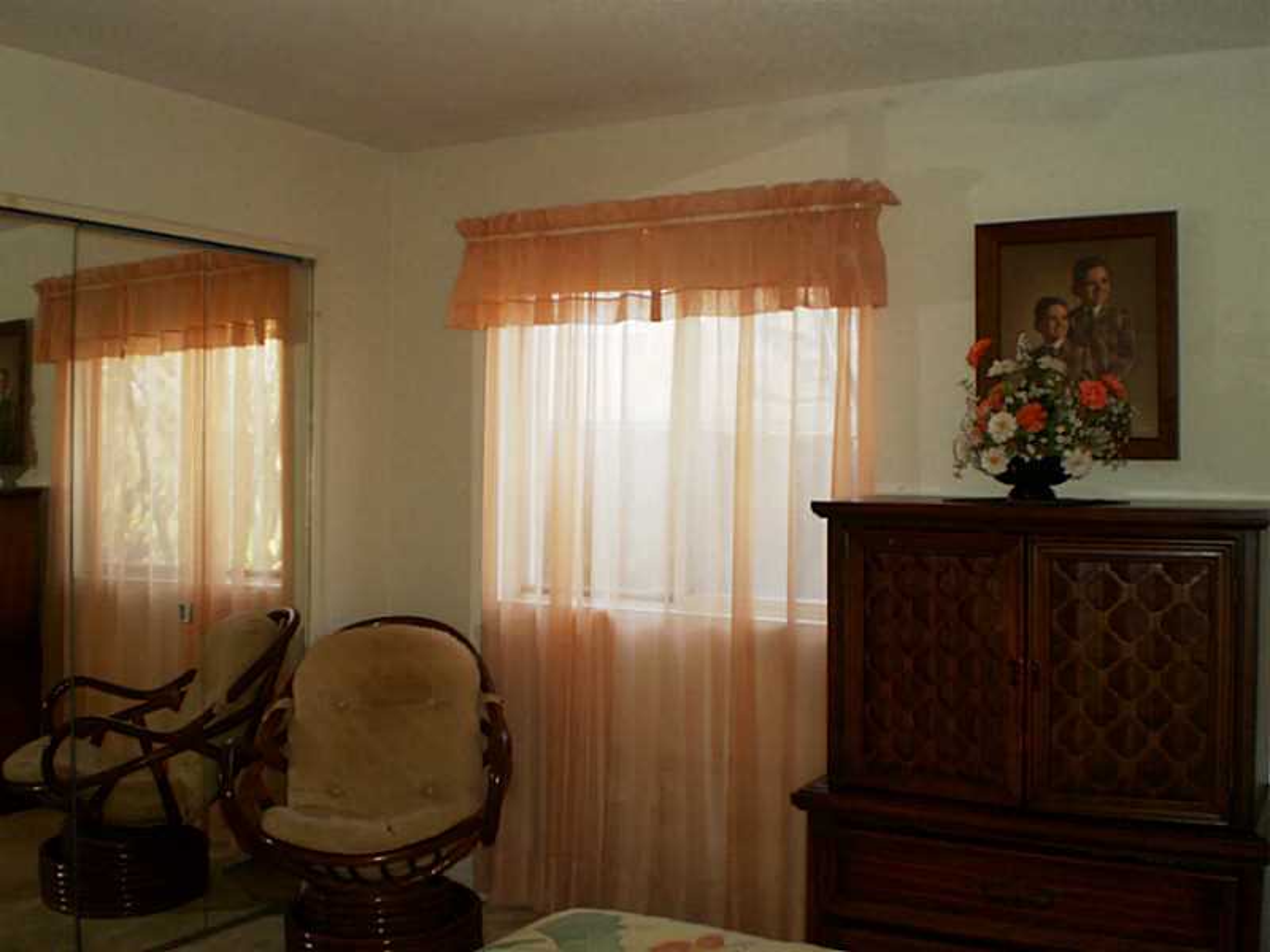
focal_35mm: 36
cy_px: 476
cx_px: 635
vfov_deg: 39.7
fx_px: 1321
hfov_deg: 51.4
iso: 125
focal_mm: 6.3
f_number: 3.1
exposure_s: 1/30
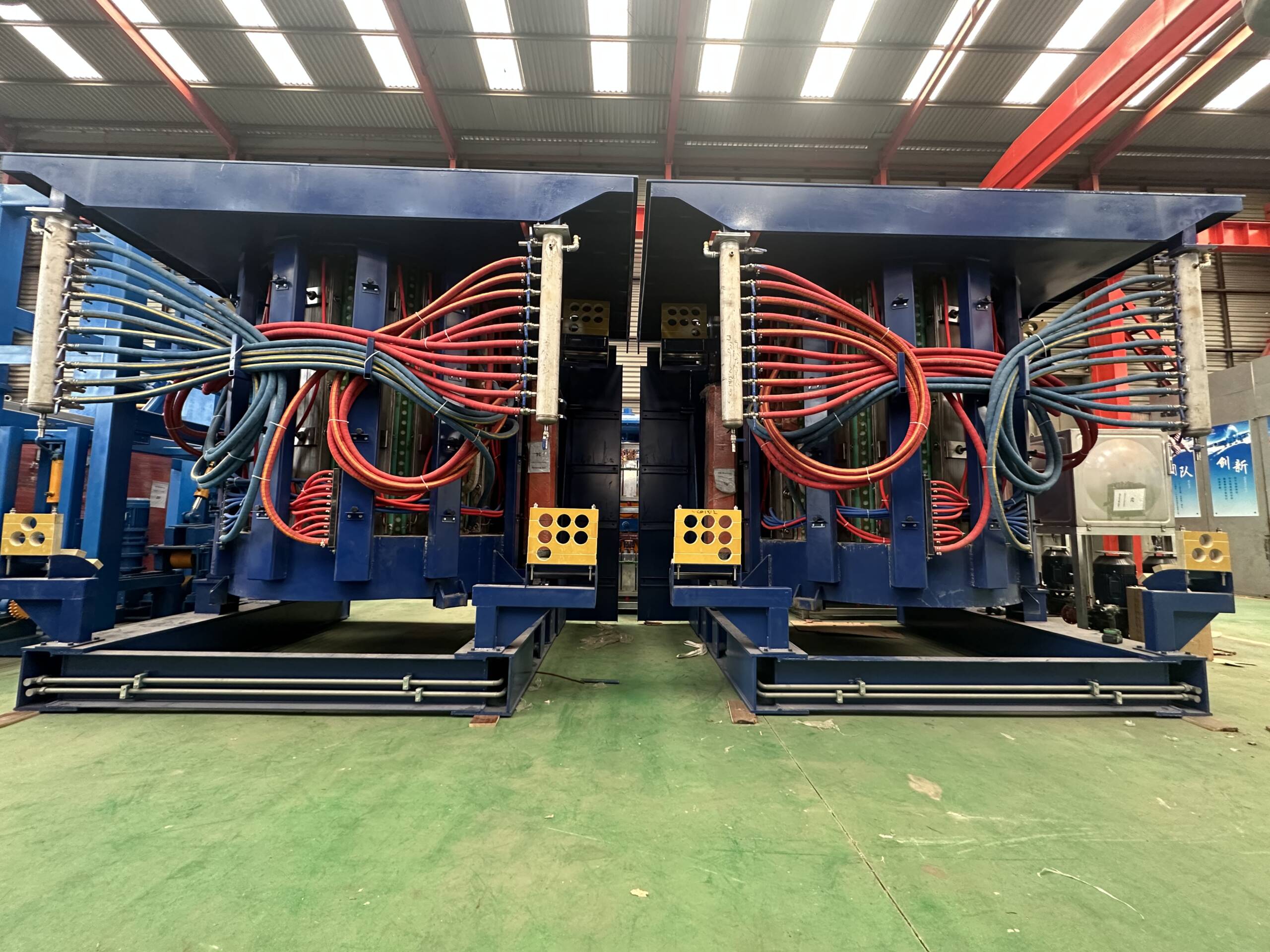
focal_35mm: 14
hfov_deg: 102.1
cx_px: 635
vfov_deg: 85.7
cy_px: 476
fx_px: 514
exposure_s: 1/60
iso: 320
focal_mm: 2.22
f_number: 2.2
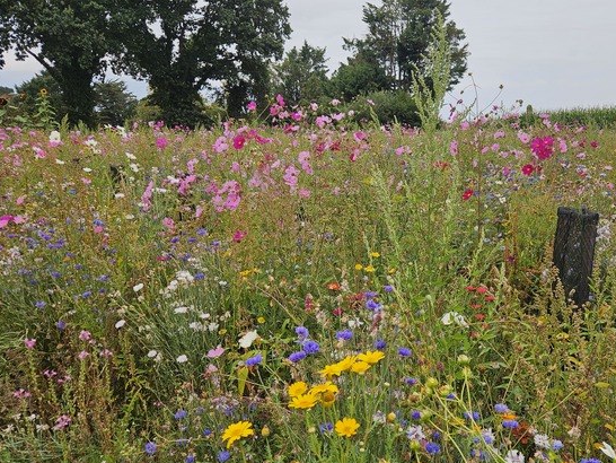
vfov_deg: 45.4
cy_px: 257
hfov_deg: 58.1
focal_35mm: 31
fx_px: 552
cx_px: 355
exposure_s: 1/740
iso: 25
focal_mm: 5.4
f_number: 1.8
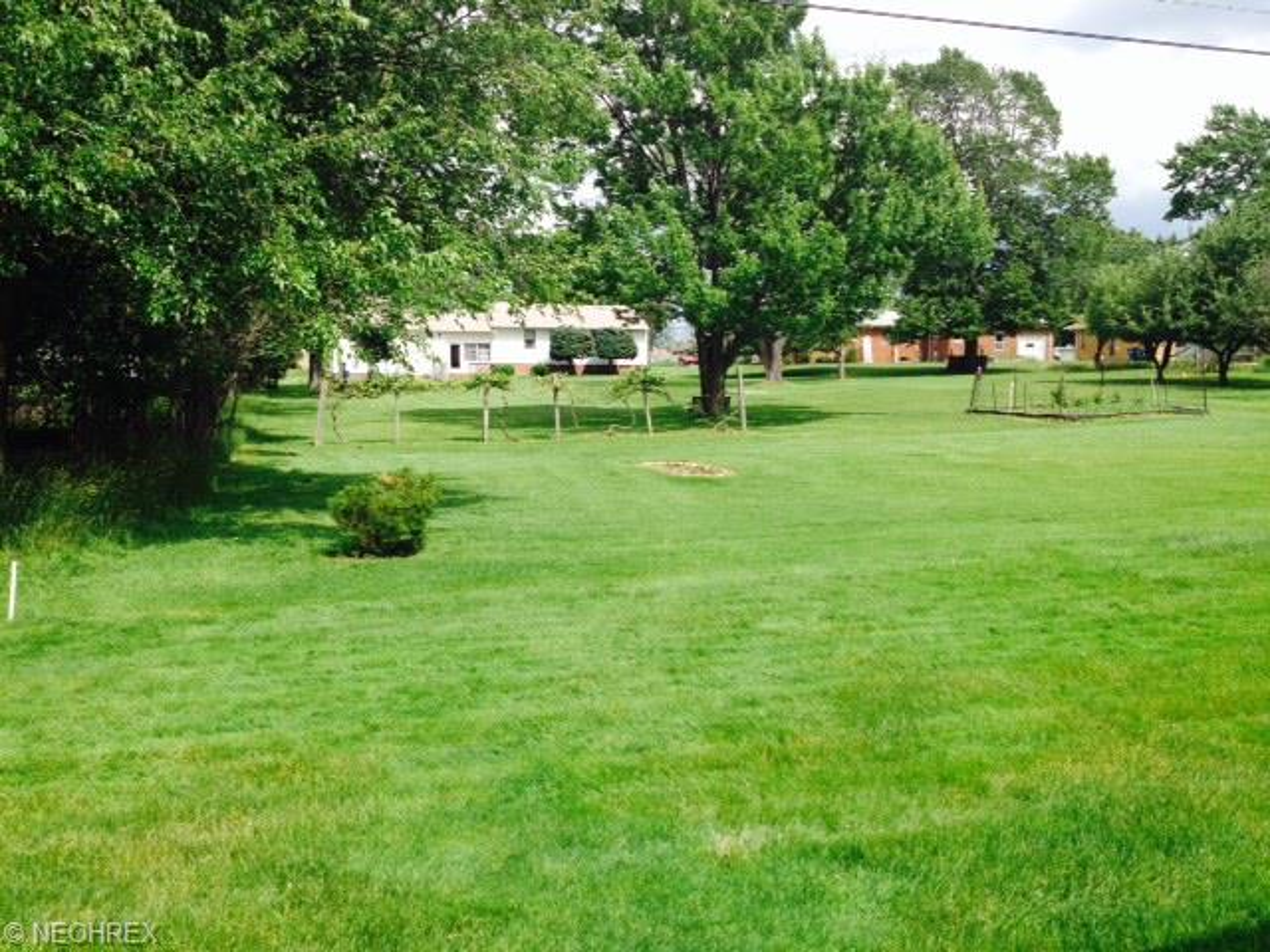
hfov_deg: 52.6
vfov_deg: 40.7
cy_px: 476
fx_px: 1284
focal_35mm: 35
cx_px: 635
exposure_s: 1/986
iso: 50
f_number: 2.4
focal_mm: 4.28
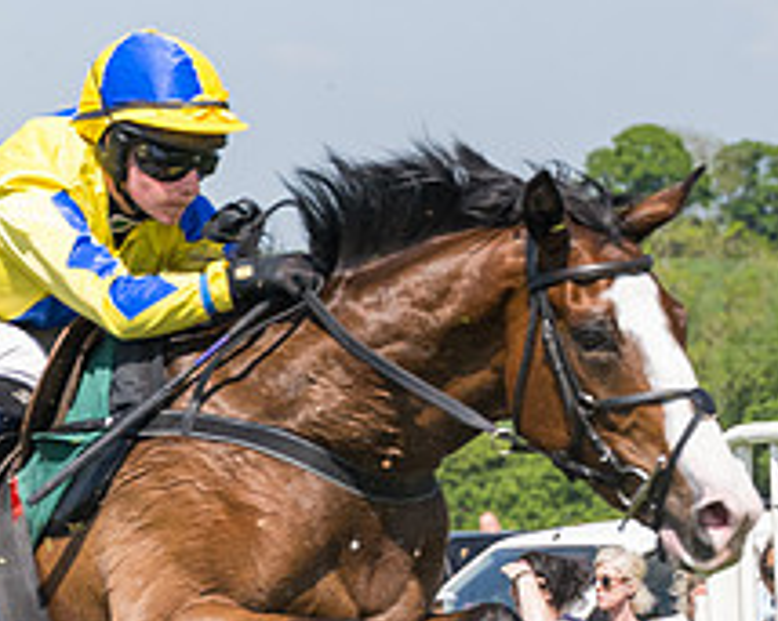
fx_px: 6813
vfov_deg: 5.2
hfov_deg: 6.5
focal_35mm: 296
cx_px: 577
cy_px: 543
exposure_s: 1/3200
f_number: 4
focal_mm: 70
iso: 400
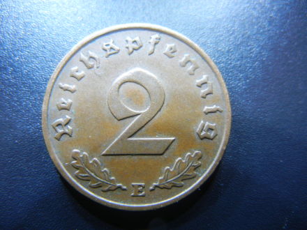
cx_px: 154
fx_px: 266
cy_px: 115
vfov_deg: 46.8
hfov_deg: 60.0
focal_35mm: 30
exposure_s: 1/31.7
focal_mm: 5.4
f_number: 3.5
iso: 160
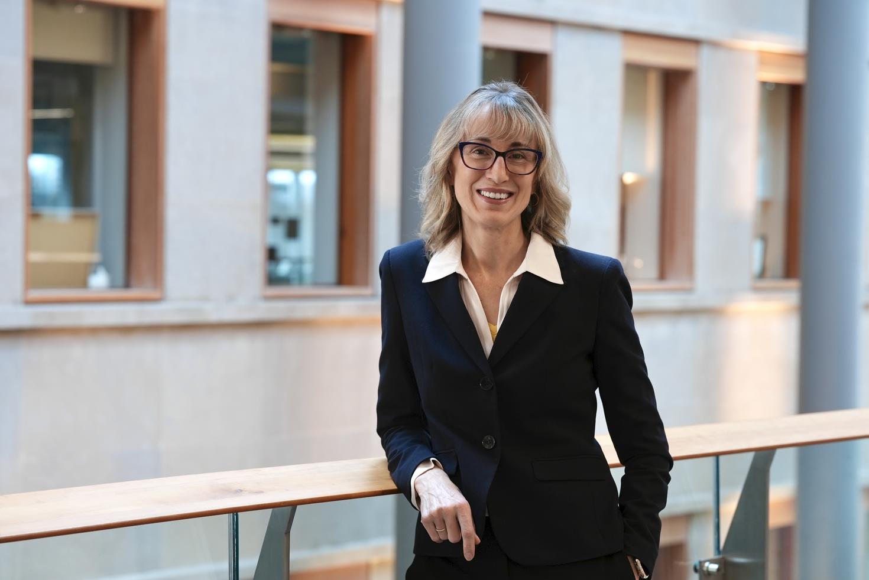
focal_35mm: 85
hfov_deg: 23.9
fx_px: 2053
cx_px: 434
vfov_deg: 16.1
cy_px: 290
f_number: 4.5
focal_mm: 85
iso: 640
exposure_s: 1/25
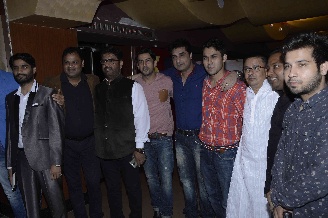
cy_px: 109
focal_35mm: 33
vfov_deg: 39.9
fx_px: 300
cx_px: 164
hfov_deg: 57.3
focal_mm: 22
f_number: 8
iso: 400
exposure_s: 1/160
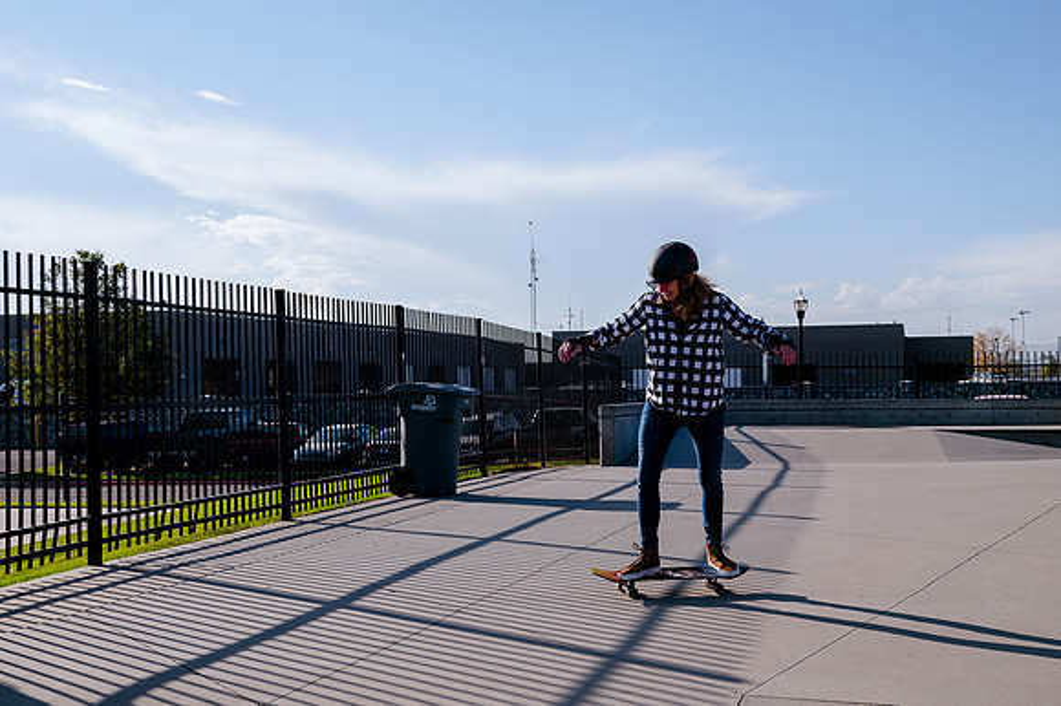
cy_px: 330
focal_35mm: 44
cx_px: 541
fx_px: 1282
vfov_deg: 30.8
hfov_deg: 45.0
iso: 200
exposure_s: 1/640
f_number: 11
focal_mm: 35
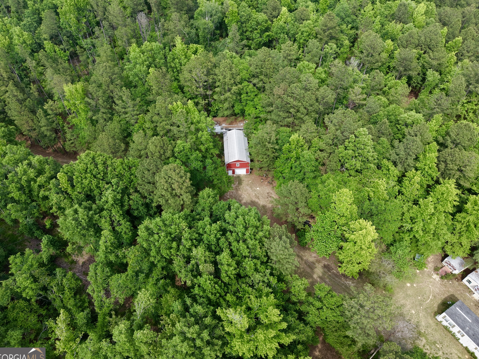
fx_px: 332
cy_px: 179
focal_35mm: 24
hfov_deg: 71.6
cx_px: 239
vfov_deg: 56.8
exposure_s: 1/1250
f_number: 1.8
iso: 100
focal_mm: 8.67
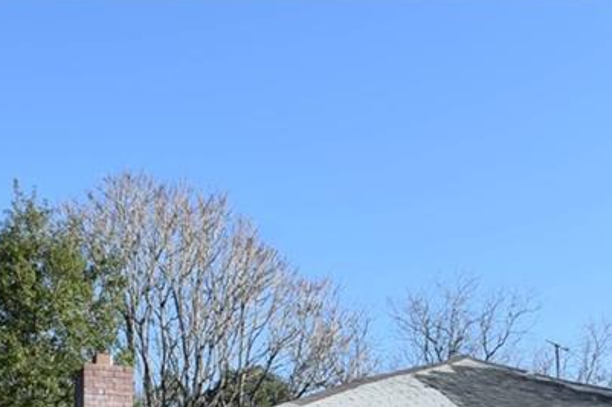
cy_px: 514
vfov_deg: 18.5
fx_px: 1172
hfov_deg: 28.4
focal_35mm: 69
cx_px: 520
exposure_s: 1/250
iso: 200
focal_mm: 18
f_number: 8
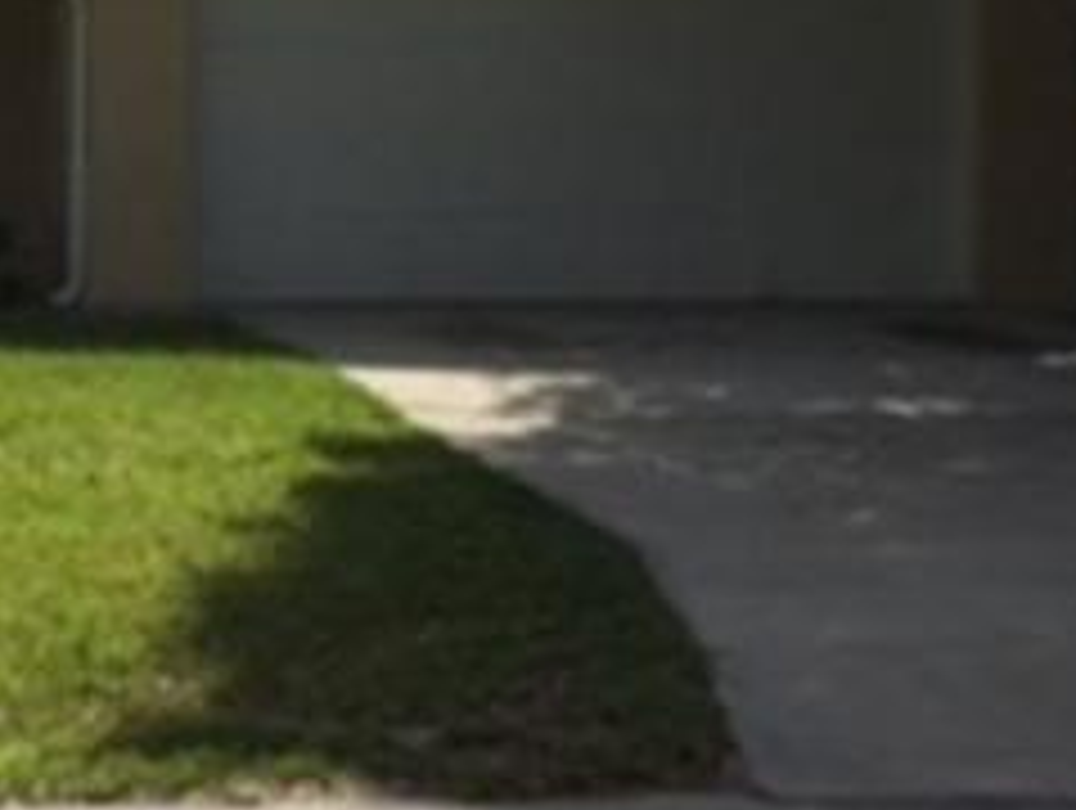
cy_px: 205
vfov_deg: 12.0
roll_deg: -1.0
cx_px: -230
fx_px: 3860
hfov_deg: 15.3
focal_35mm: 124
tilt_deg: -0.9
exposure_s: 1/3049
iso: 32
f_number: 2.2
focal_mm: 4.15
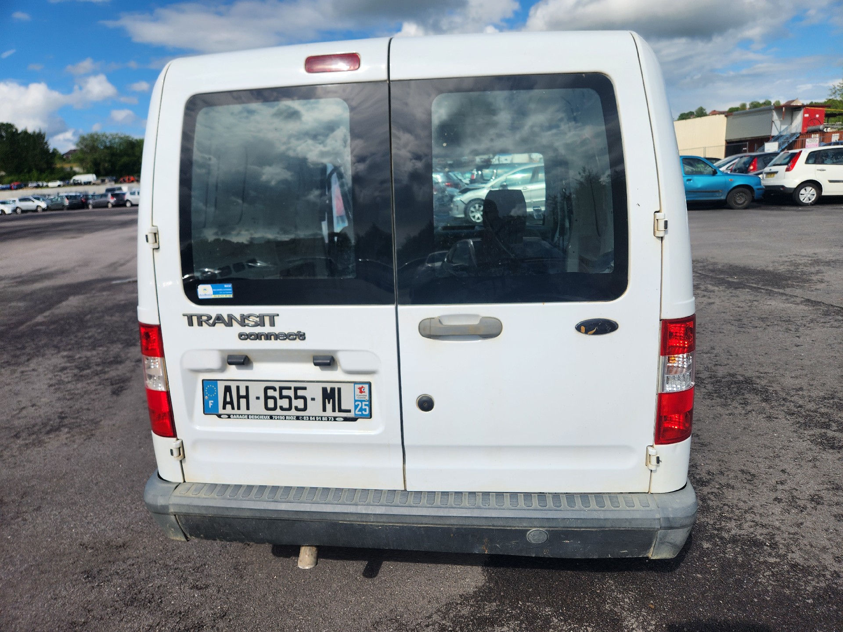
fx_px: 560
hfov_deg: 73.9
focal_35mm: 23
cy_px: 316
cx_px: 422
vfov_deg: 58.9
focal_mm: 5.4
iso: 20
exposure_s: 1/2500
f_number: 1.8
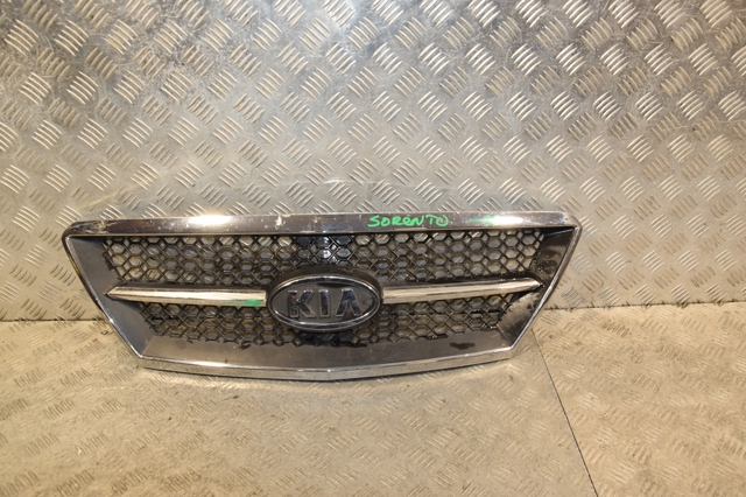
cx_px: 373
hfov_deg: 59.5
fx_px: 652
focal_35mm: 32
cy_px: 248
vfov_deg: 41.7
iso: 800
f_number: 7.1
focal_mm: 21
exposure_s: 1/200
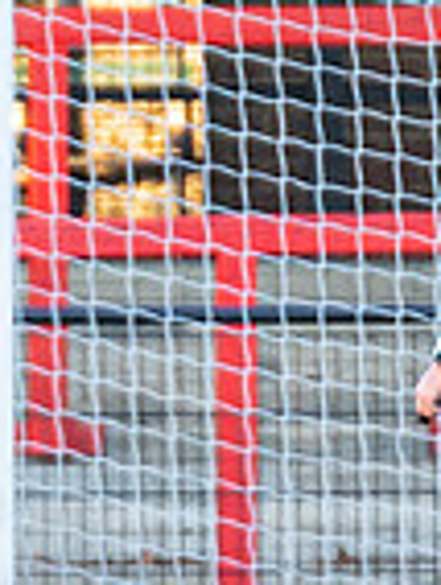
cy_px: 201
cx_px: 23
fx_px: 43660
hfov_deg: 0.6
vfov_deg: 0.8
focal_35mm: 2578
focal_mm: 300
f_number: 2.8
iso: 1600
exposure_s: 1/1000
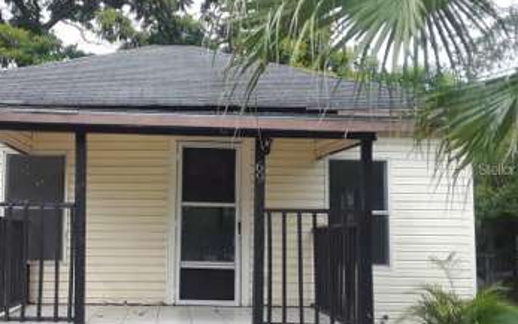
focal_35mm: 44
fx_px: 621
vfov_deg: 29.2
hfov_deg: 44.8
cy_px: 169
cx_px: 187
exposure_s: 1/368
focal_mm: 2.47
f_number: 1.9
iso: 40
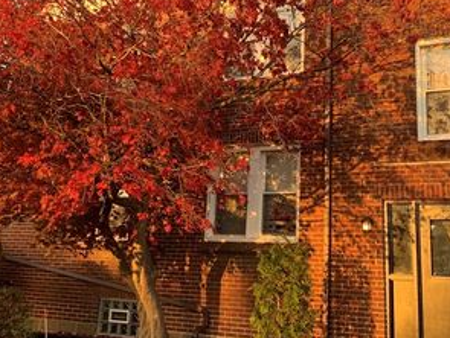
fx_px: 573
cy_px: 115
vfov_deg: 32.7
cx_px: 275
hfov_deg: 42.6
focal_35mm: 44
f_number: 1.8
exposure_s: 1/125
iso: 25
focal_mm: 4.25
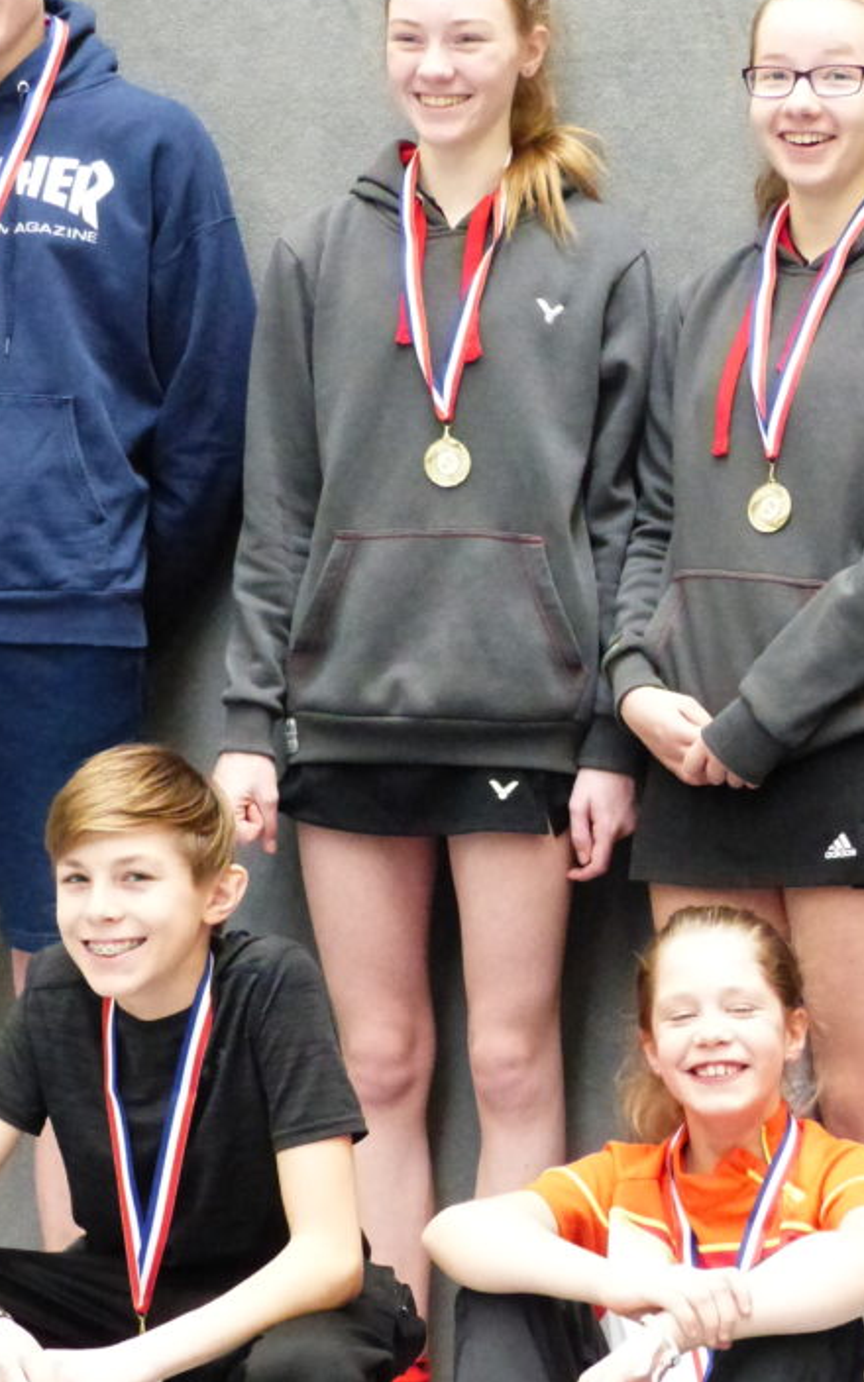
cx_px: 408
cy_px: 740
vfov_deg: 18.8
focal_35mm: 111
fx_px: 4182
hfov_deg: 11.8
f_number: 2.8
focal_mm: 13
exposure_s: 1/125
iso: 1600
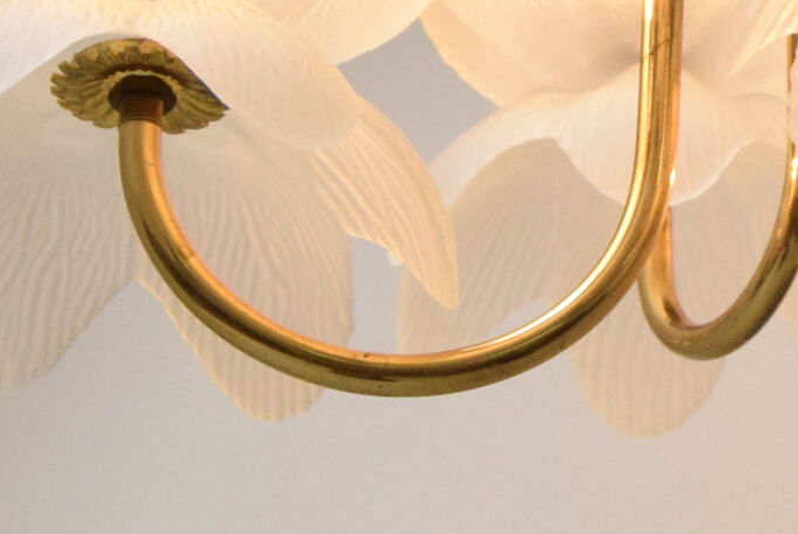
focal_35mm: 203
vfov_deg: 6.7
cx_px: 1036
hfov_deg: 9.9
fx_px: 4508
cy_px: -180
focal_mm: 31
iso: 1600
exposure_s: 1/250
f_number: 8
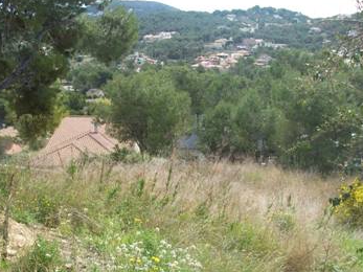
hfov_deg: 38.9
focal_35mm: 49
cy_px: 151
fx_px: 514
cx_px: 165
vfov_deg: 29.6
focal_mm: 5.7
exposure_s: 1/500
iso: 80
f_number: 2.8
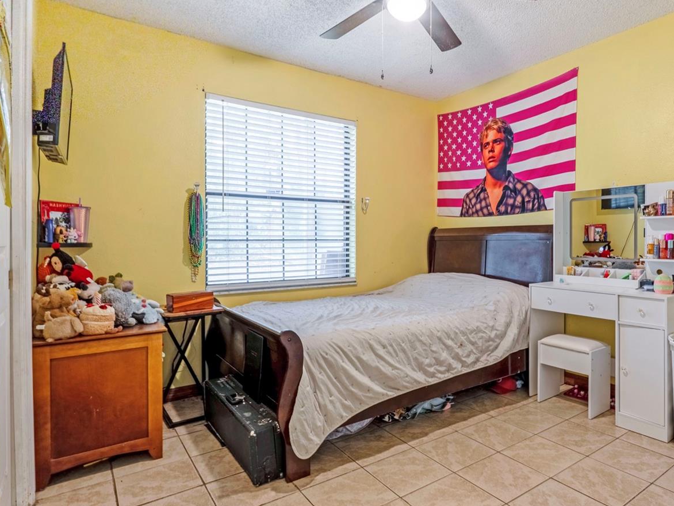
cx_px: 419
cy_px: 251
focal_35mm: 22
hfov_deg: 76.0
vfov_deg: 61.9
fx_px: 422
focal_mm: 11
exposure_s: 1/20
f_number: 9
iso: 250
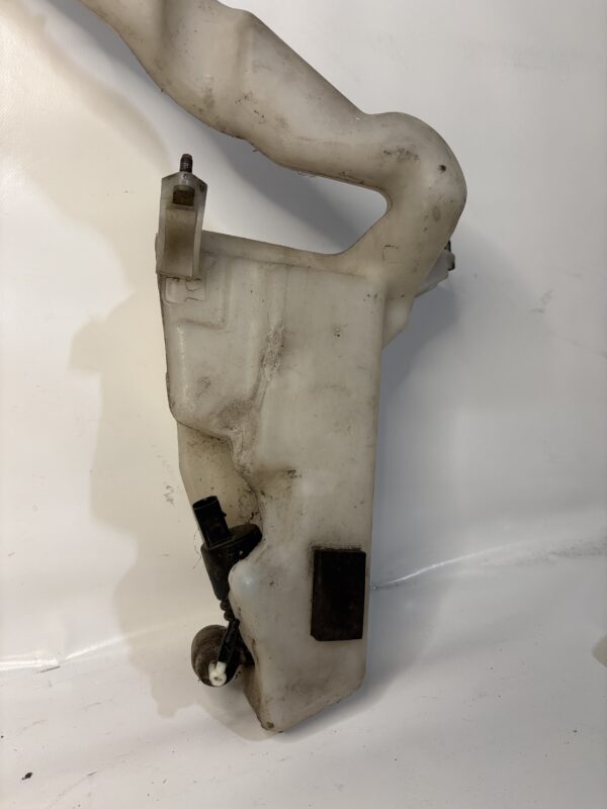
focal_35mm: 26
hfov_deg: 53.1
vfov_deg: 67.3
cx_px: 304
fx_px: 608
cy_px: 404
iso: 125
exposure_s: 1/100
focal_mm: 5.96
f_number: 1.6
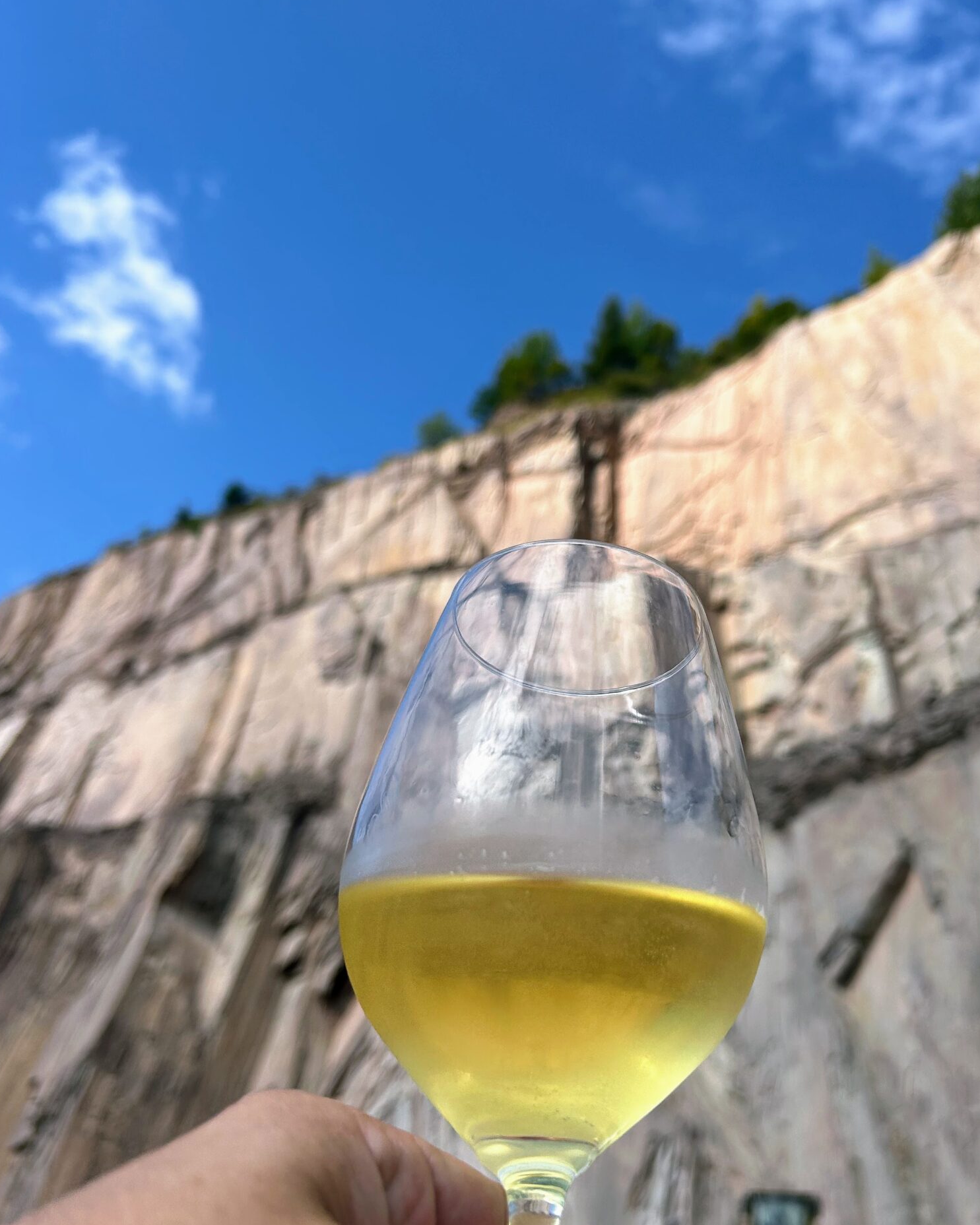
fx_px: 1269
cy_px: 596
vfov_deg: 51.5
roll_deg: -1.3
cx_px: 607
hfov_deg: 41.9
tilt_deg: +26.9
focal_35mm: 35
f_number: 1.5
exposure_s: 1/5076
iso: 50
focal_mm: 5.7
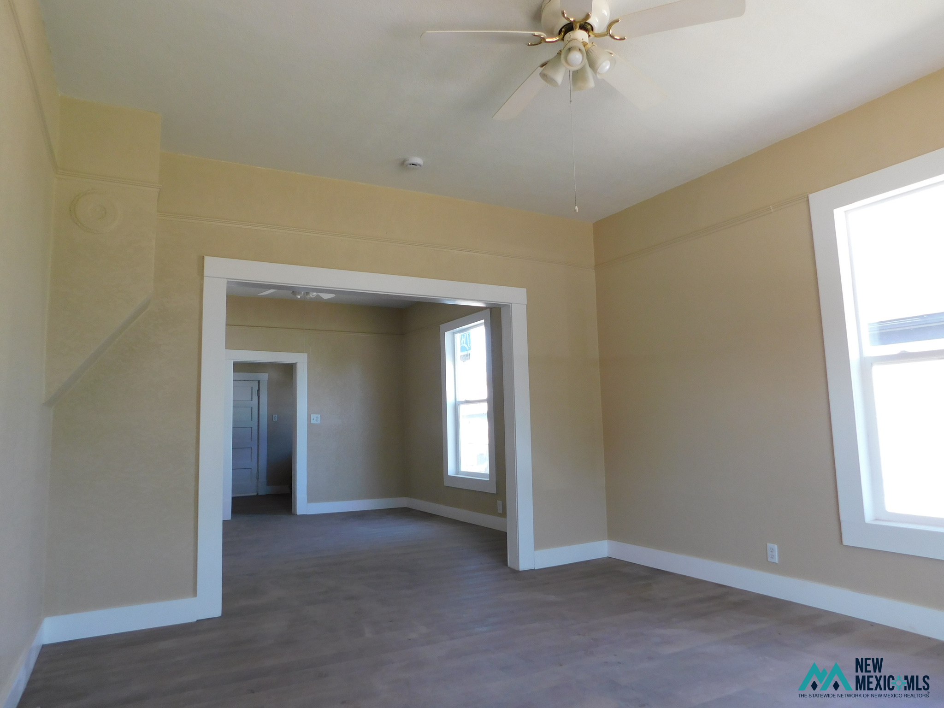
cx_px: 472
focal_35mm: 23
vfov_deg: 58.9
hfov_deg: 73.9
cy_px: 354
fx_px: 627
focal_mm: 4
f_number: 3
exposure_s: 1/50
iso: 125
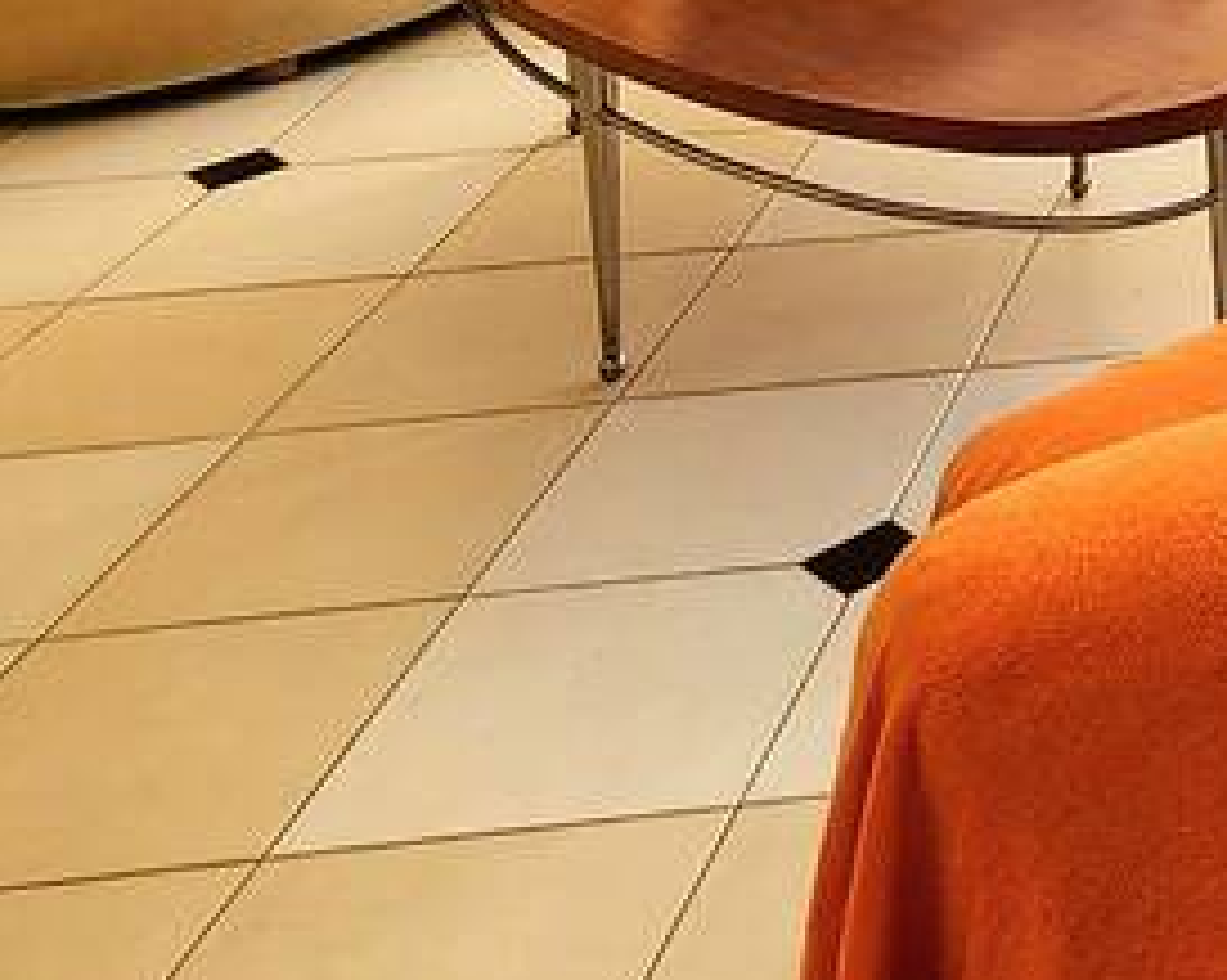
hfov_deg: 20.7
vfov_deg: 17.3
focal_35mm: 67
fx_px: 2431
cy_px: -917
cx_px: 2148
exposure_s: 1/120
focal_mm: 2.2
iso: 64
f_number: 2.2
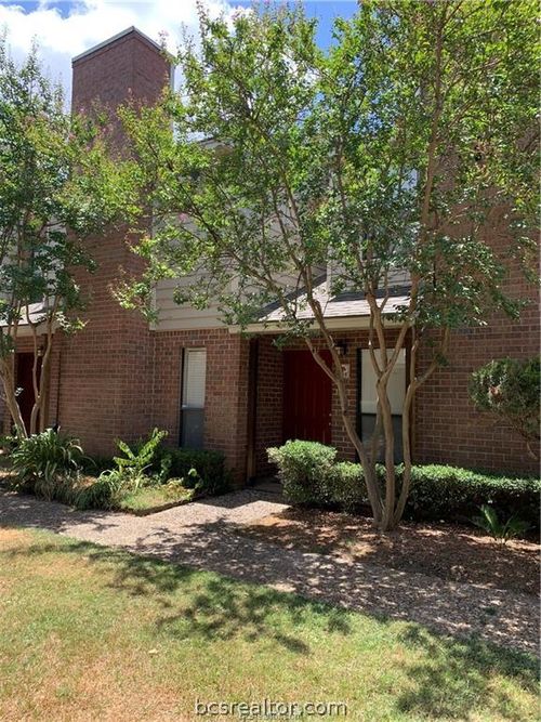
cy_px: 361
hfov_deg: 53.0
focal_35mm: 26
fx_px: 542
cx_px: 270
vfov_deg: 67.3
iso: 25
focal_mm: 4.25
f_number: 1.8
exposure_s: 1/580
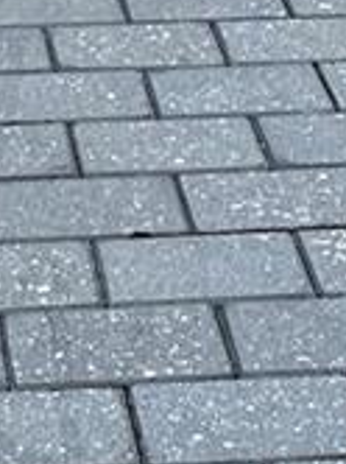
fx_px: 2512
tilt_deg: +0.9
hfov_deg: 7.9
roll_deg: +0.2
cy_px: -1048
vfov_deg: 8.4
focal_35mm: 188
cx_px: 73
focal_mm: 5.1
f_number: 1.6
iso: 50
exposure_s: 1/513
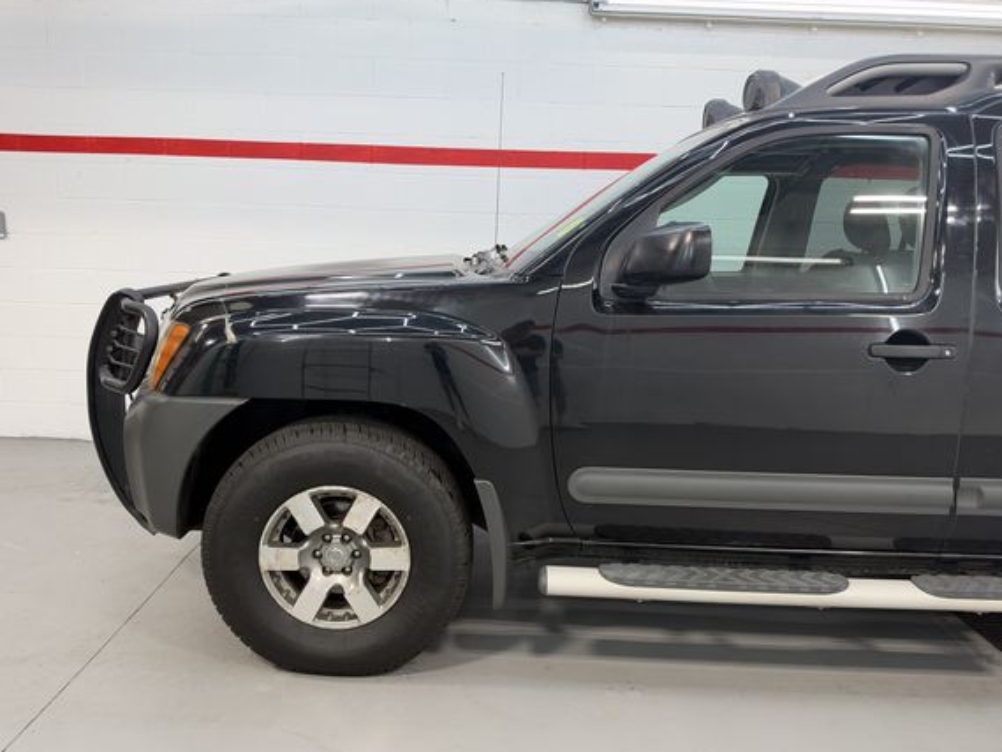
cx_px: 479
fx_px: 782
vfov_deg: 51.3
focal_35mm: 27
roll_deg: -2.6
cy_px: 410
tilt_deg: -11.9
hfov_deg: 65.3
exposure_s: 1/120
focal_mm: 6.93
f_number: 1.8
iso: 80
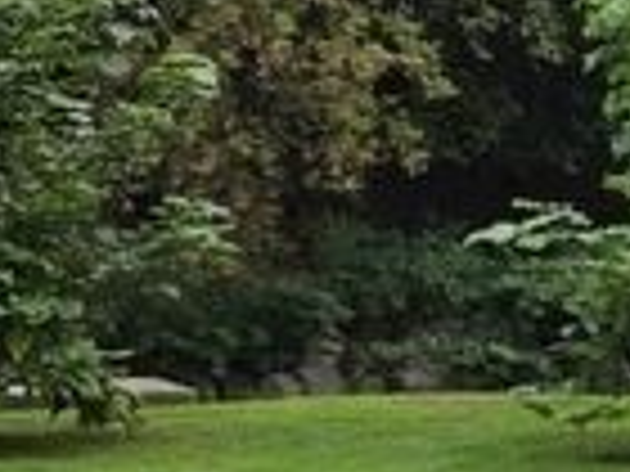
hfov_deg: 13.9
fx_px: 2384
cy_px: 535
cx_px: 1004
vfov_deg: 11.1
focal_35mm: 131
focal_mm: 5.4
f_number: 1.8
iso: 25
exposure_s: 1/303
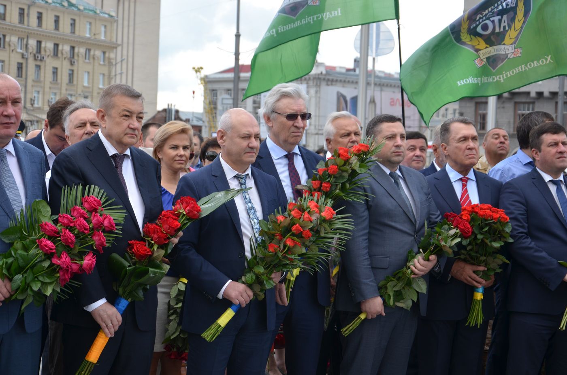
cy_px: 188
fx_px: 1179
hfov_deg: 27.0
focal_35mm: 75
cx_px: 284
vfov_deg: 18.1
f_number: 7.1
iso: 250
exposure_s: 1/400
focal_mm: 50
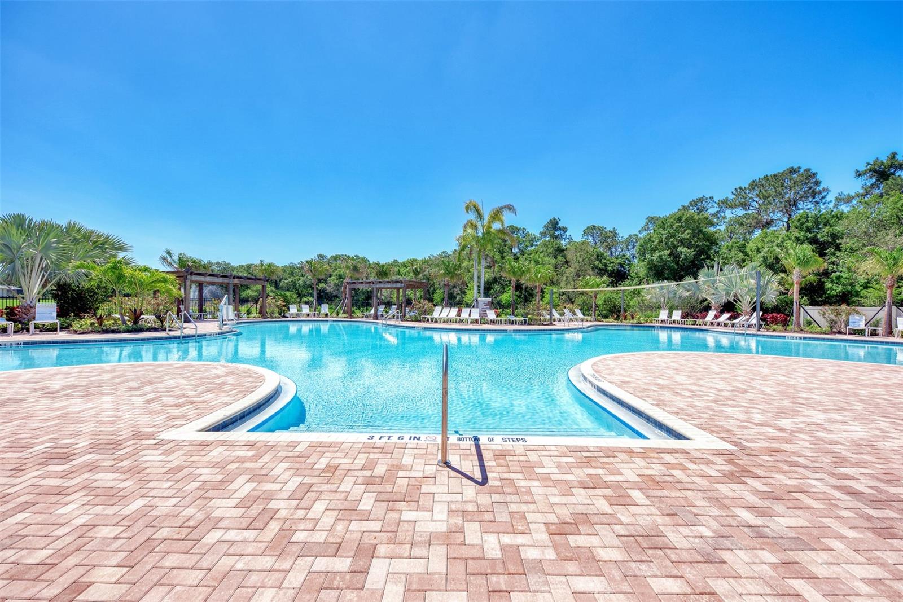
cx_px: 452
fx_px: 326
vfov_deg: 85.4
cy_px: 301
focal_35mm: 13
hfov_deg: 108.3
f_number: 7.1
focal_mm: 13
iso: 125
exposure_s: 1/200
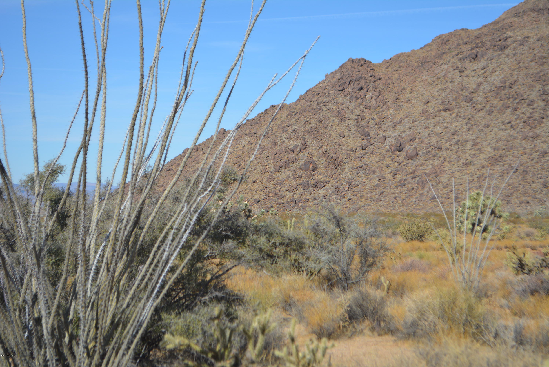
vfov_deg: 16.6
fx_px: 1259
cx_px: 274
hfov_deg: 24.6
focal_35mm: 82
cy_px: 184
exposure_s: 1/1600
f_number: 7.1
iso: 400
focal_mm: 55
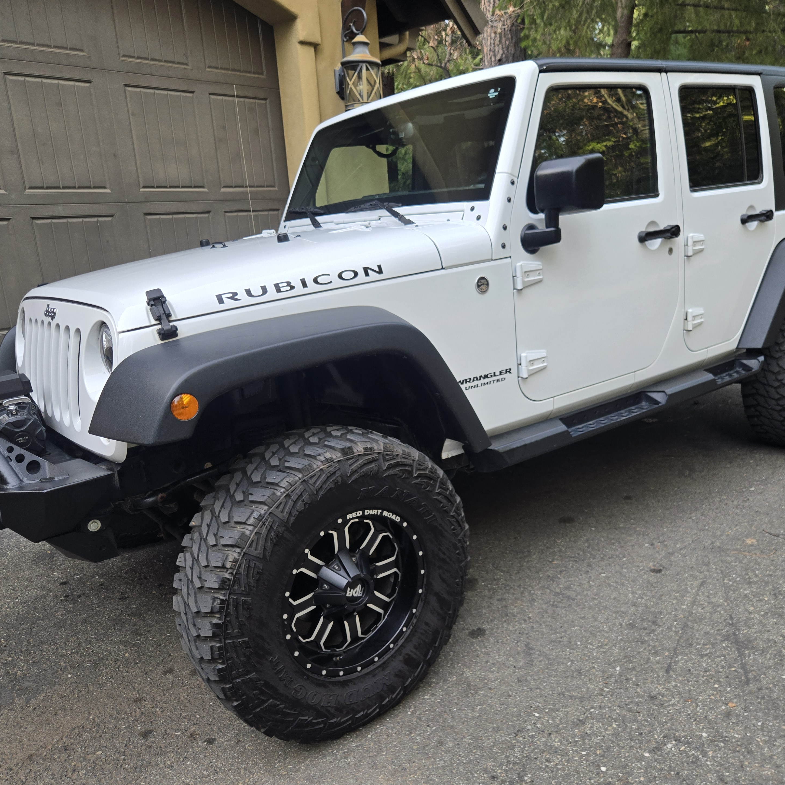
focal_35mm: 28
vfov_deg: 57.3
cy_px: 397
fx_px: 718
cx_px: 427
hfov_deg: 57.2
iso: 80
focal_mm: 5.4
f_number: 1.8
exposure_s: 1/180
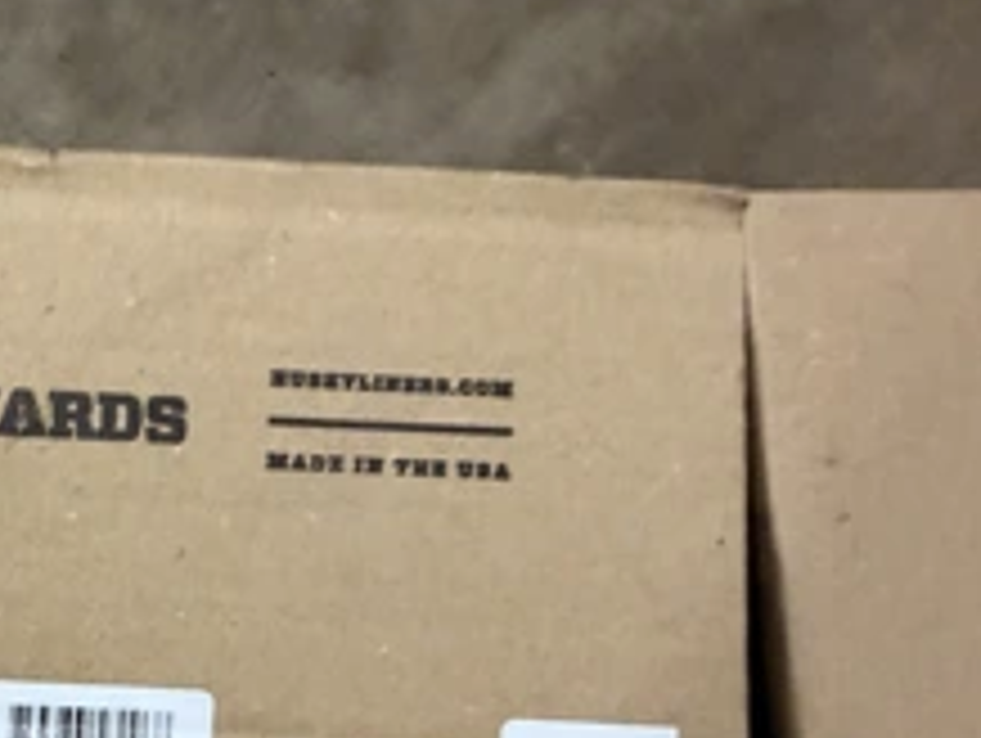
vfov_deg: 32.6
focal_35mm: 44
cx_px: 94
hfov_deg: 39.7
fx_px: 1248
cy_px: 504
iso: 320
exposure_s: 1/68
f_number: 2.2
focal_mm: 2.22
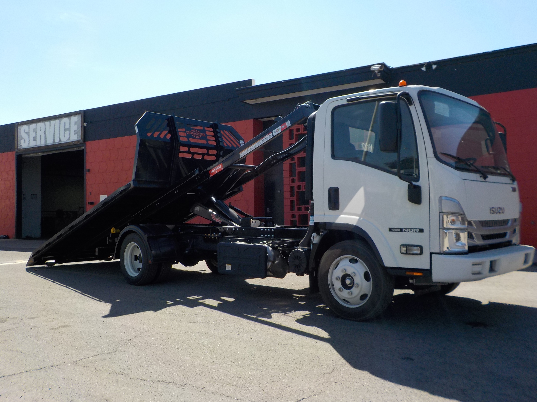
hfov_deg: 60.0
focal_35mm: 30
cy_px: 201
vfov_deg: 46.8
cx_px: 268
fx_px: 465
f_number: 3.3
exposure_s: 1/800
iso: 125
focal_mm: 4.1
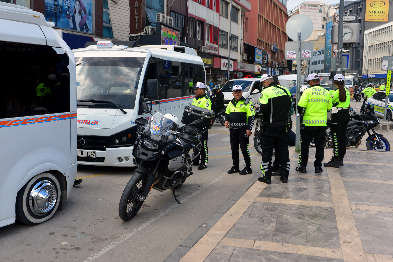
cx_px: 196
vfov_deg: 41.2
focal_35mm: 32
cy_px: 131
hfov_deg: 58.7
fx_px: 349
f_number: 5.6
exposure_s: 1/800
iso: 400
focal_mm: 32
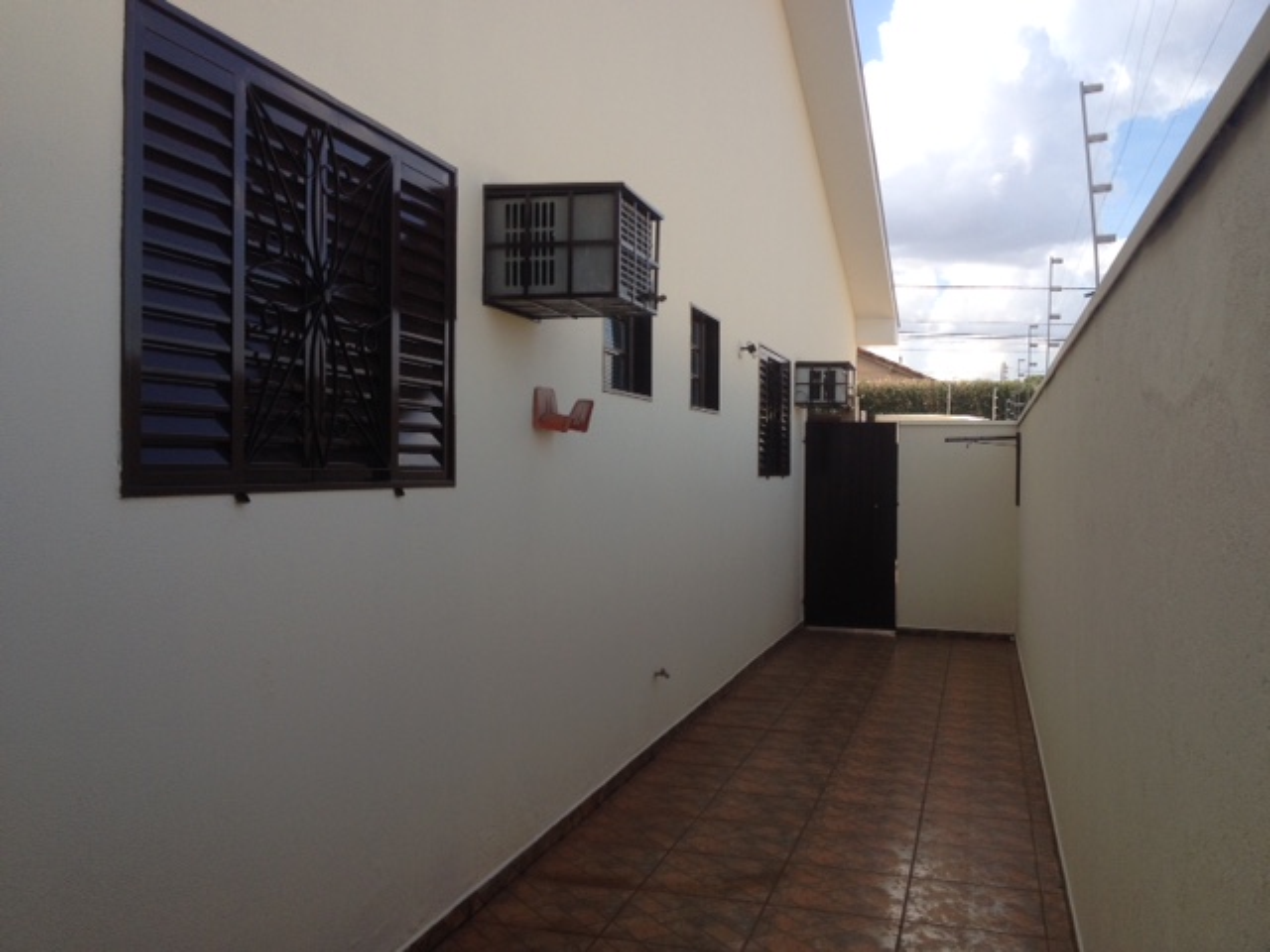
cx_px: 635
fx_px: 1284
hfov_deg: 52.6
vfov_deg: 40.7
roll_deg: -1.2
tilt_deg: -2.9
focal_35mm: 35
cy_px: 476
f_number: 2.4
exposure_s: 1/789
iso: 50
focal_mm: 4.28
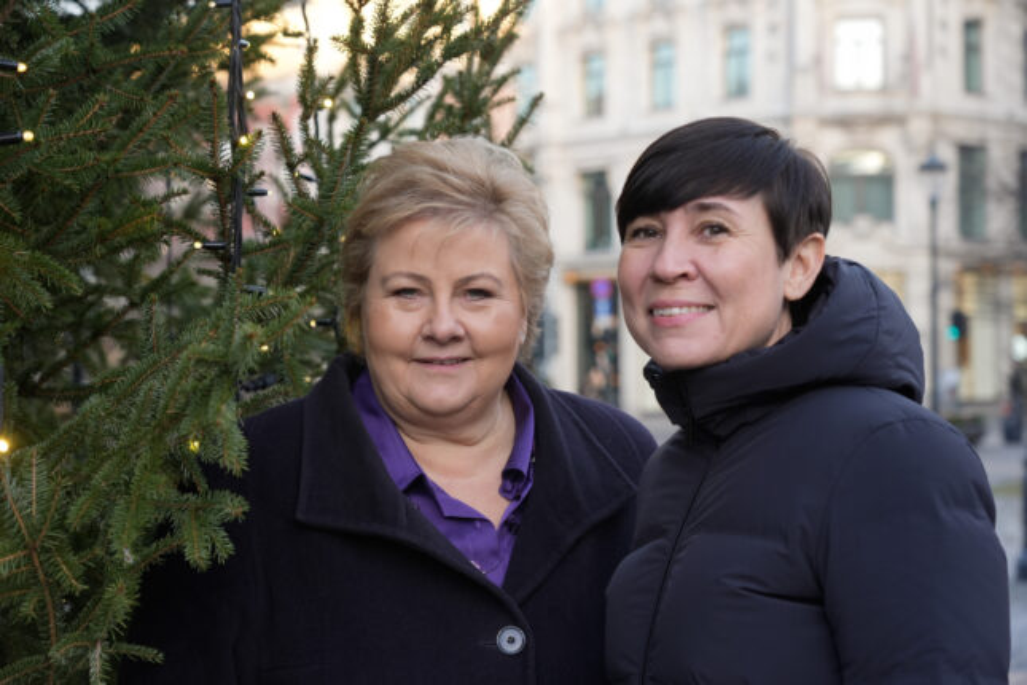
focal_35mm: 70
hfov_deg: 28.8
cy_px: 342
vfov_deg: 19.5
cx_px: 514
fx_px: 1997
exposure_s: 1/100
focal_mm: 70
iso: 500
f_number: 5
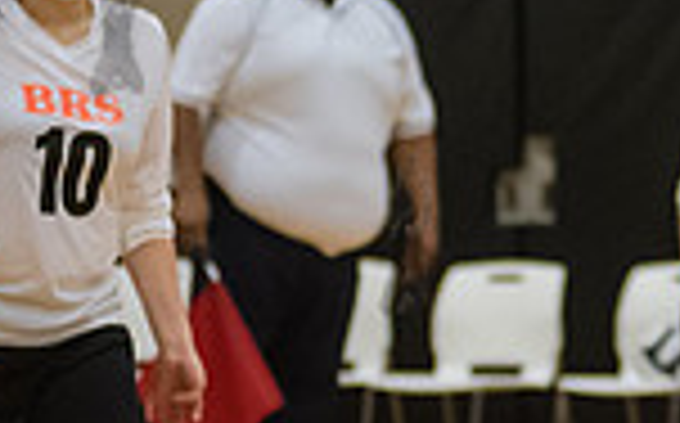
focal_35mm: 314
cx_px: 986
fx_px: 5813
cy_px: 16
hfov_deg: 6.6
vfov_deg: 4.2
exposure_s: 1/400
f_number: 3.2
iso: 5000
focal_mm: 80
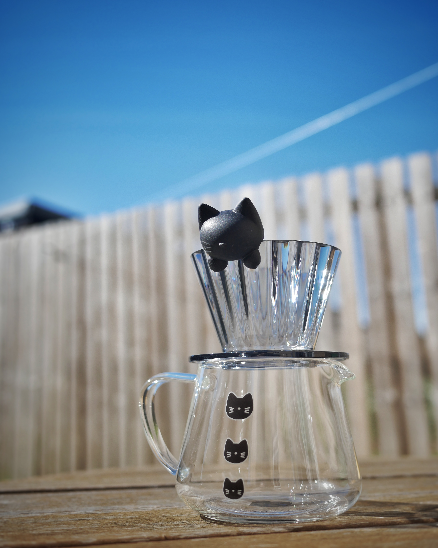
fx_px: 681
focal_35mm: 42
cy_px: 271
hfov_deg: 35.7
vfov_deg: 43.8
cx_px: 221
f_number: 2.2
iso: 200
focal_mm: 20
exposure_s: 1/4000
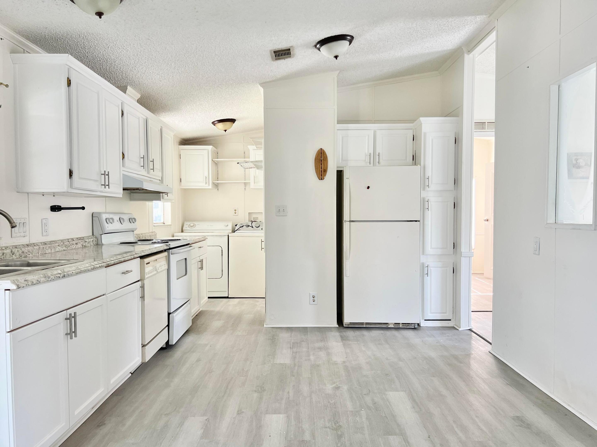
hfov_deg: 67.3
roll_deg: +1.6
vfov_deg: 53.1
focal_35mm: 26
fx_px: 448
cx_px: 298
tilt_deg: -2.2
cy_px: 224
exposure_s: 1/106
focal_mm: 5.7
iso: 125
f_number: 1.5
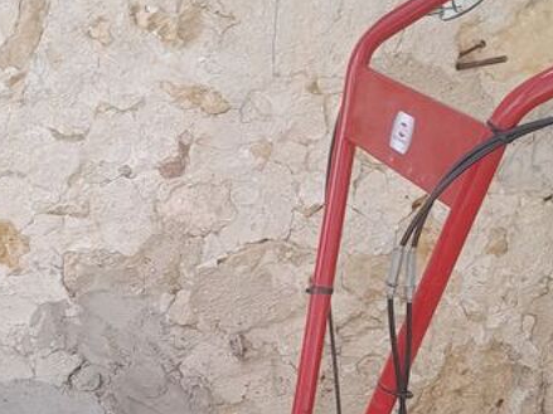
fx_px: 1262
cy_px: 449
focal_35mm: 79
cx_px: 236
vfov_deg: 18.0
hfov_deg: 24.7
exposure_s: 1/100
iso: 40
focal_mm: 3.98
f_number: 1.8
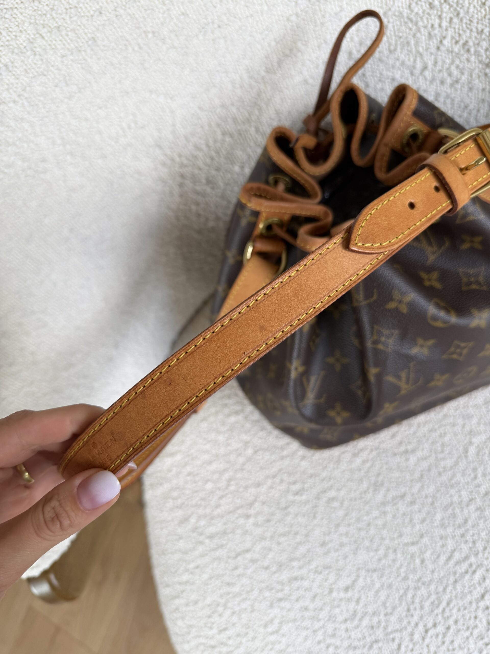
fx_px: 453
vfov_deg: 71.6
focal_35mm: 24
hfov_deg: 56.8
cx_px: 245
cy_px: 327
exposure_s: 1/121
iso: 64
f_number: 1.78
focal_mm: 6.76
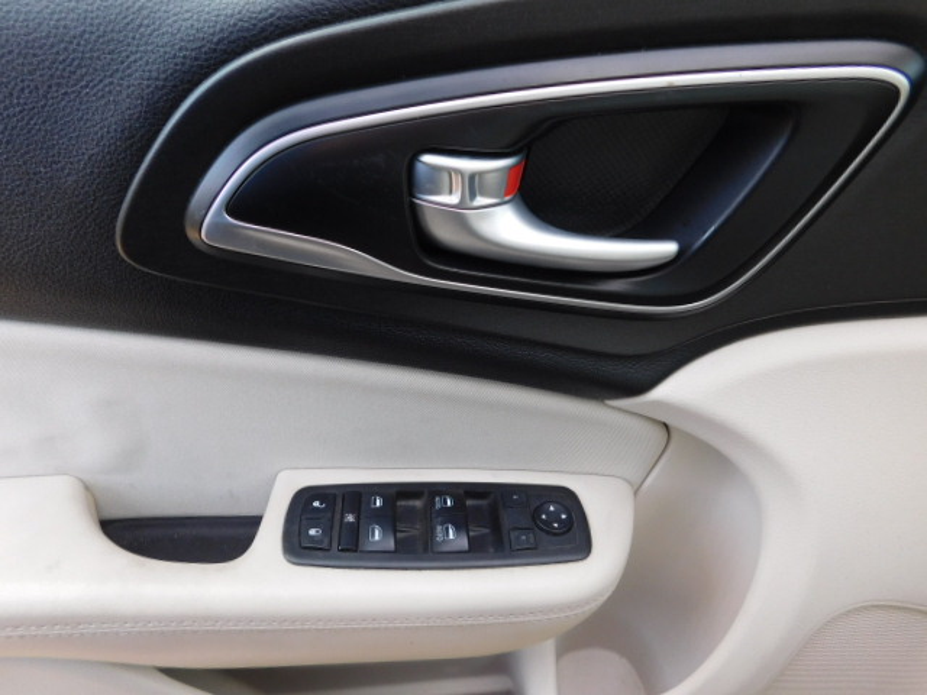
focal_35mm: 23
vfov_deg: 58.9
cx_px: 464
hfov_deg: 73.9
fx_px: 616
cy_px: 348
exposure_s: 1/80
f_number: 3
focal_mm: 4
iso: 125
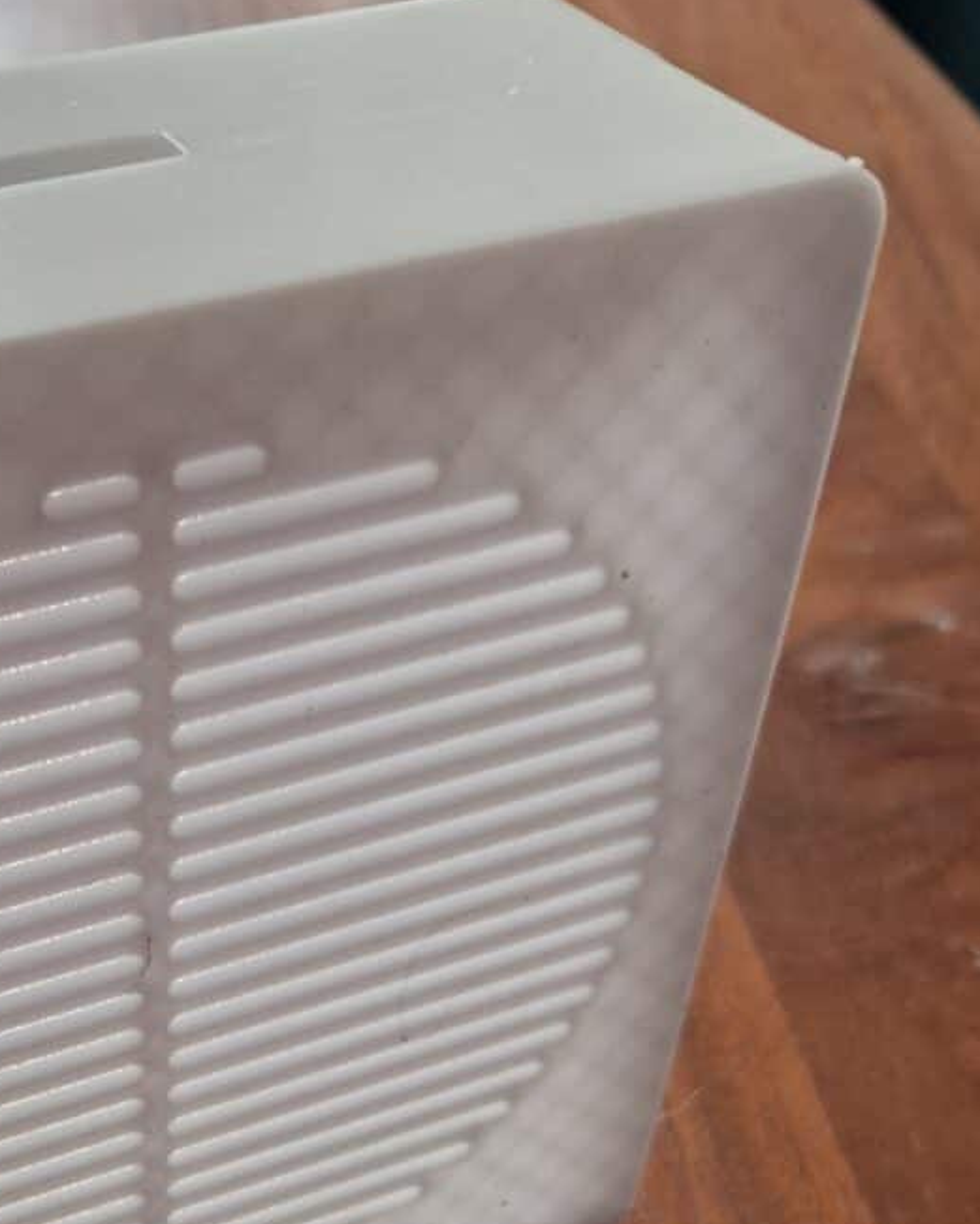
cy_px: 1162
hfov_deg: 27.8
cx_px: 152
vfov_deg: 33.0
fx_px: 1921
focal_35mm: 53
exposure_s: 1/100
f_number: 1.8
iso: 250
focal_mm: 5.4
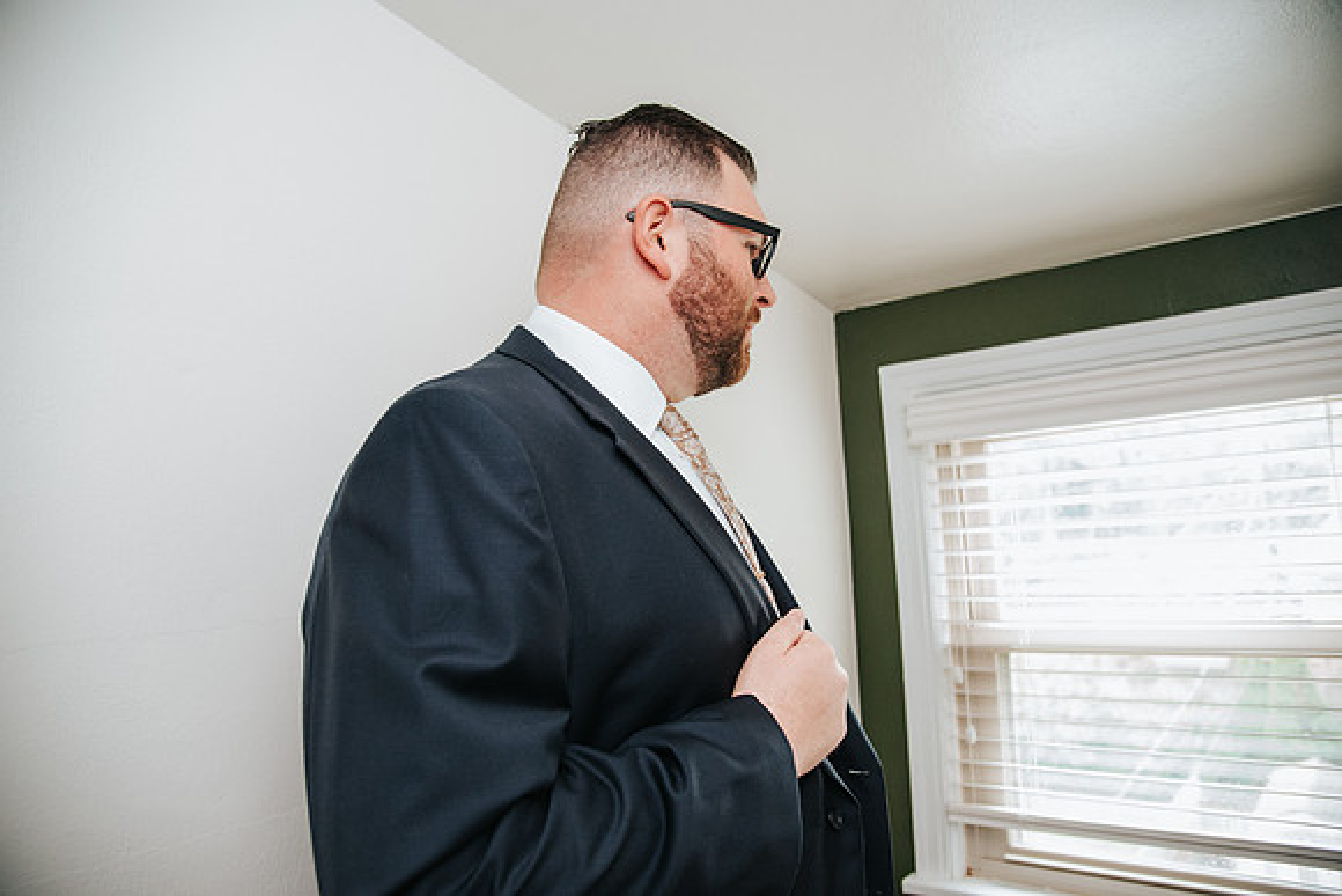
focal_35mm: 24
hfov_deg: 73.7
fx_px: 895
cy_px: 448
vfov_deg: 53.2
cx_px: 671
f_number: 4
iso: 3200
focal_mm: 24
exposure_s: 1/60
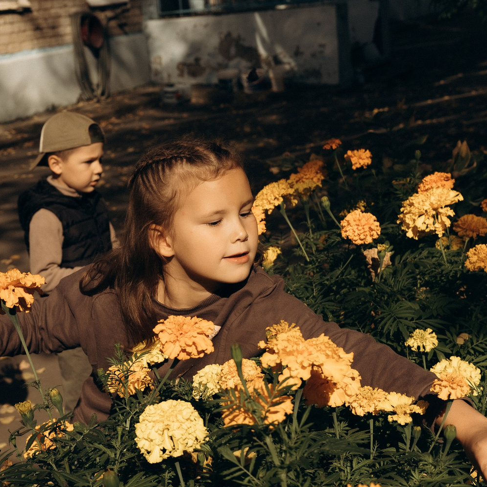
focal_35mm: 71
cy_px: 267
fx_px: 1130
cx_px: 120
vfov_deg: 24.3
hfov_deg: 24.1
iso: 160
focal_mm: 28
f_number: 5
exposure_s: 1/1250
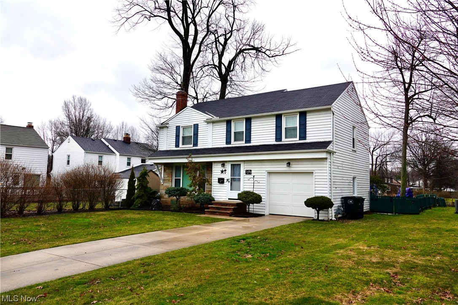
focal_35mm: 26
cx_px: 229
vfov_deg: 49.6
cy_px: 152
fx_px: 331
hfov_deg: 69.4
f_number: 2.5
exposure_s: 1/200
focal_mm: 9.46
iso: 100
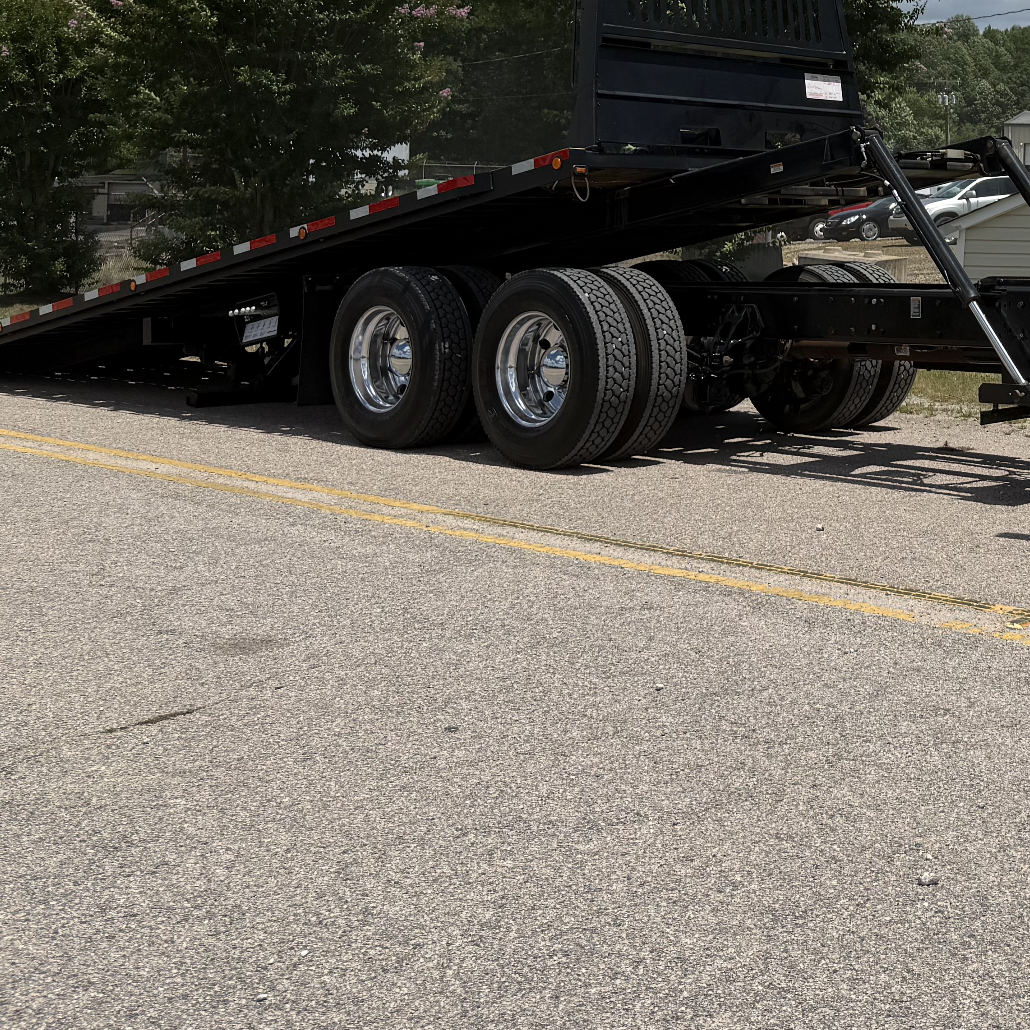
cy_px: 121
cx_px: 1085
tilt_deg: +0.5
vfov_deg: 30.9
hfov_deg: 29.5
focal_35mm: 53
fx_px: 1784
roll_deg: -1.7
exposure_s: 1/8130
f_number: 1.78
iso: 80
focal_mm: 6.76
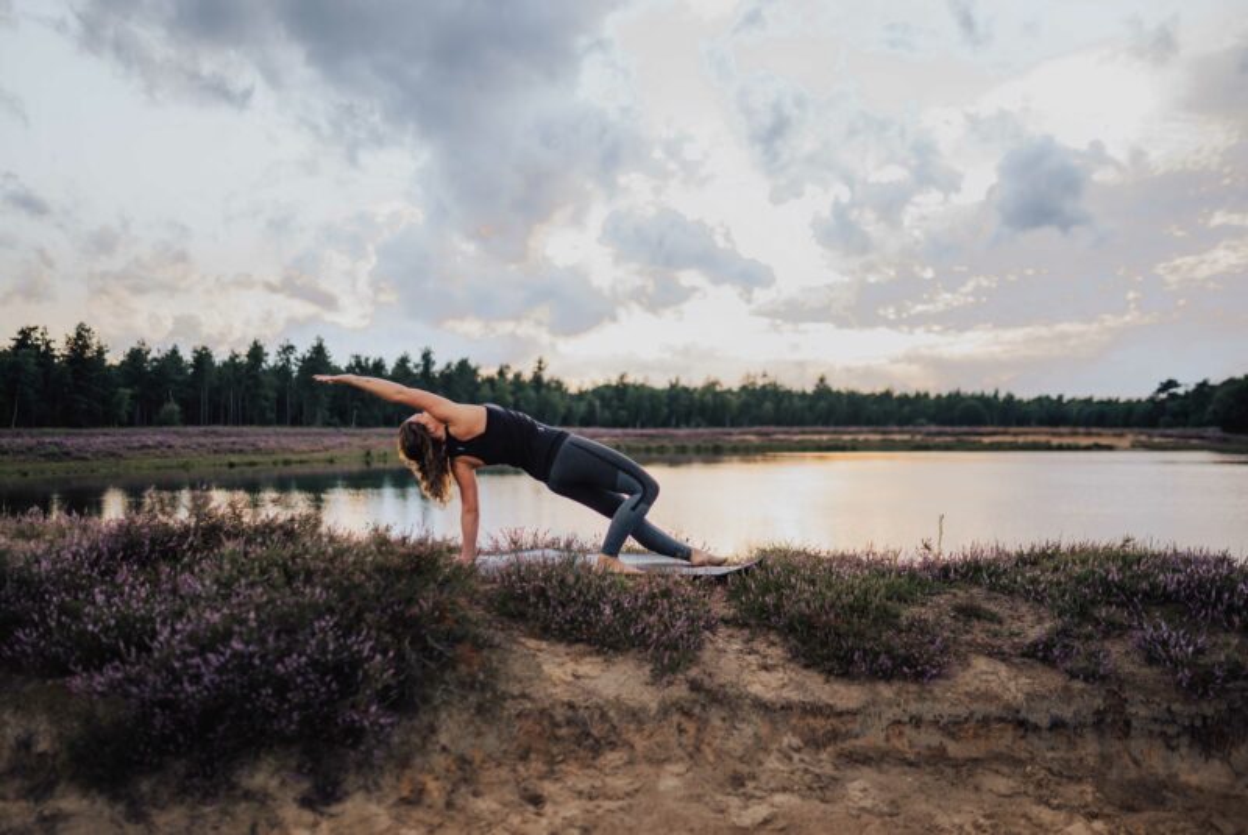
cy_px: 418
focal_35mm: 35
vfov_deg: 37.9
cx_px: 624
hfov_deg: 54.4
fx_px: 1214
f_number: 1.4
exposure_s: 1/1600
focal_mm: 35
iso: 64
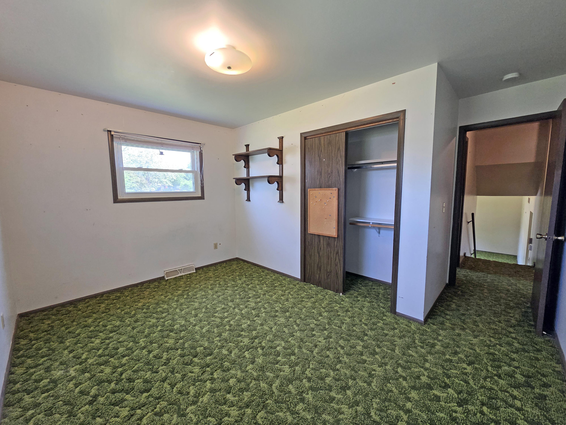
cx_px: 283
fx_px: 213
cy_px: 212
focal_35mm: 13
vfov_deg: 89.9
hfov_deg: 106.2
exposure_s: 1/120
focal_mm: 2.2
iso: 250
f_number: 2.2
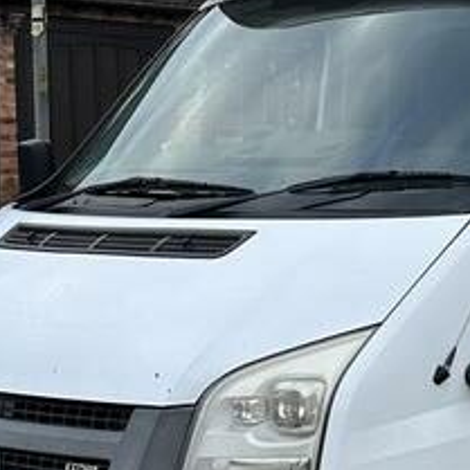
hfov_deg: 18.3
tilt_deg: -2.8
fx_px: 1398
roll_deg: +0.5
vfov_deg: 19.1
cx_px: 531
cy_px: 229
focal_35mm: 91
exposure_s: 1/1304
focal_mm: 6.86
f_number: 1.78
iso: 80
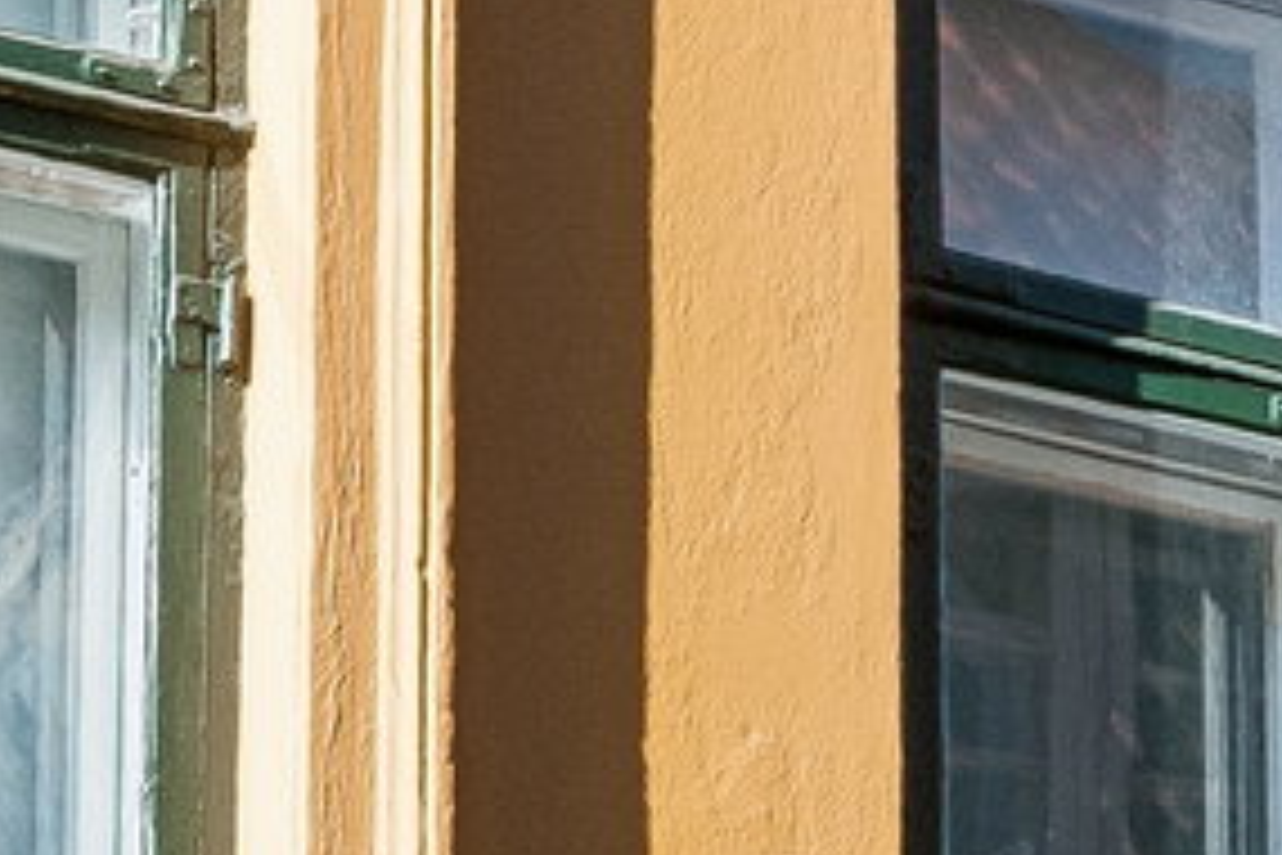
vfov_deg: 4.7
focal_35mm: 295
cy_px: 110
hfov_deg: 6.7
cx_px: 2690
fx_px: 10498
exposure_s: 1/250
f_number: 10
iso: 200
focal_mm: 35
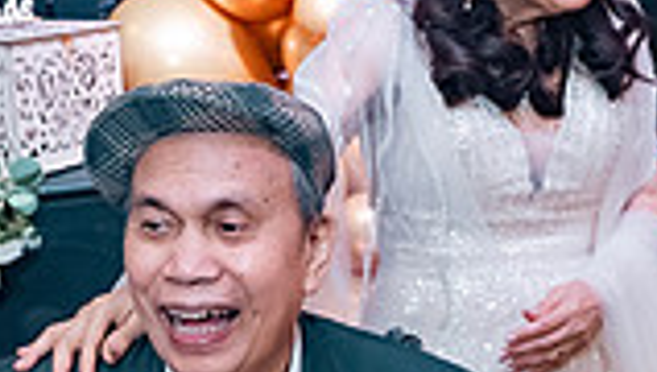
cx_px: 314
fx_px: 1239
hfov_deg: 29.7
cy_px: 380
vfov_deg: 16.7
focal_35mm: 71
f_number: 2.8
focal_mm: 24
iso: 1000
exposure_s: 1/160
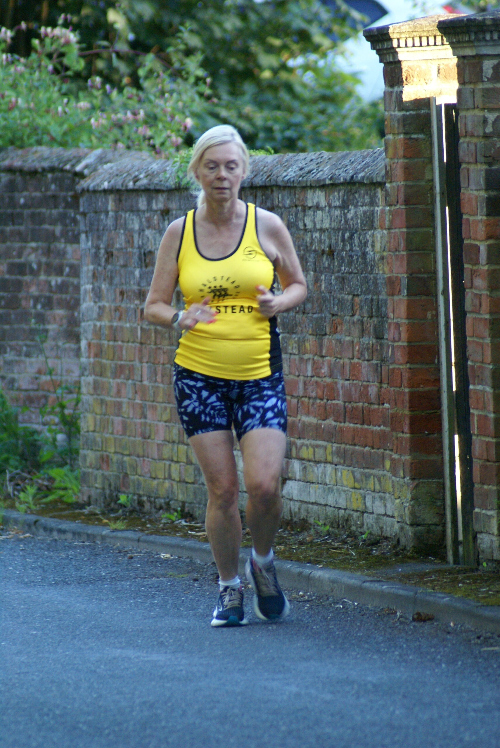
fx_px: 9358
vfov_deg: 4.6
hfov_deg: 3.1
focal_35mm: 450
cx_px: 250
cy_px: 374
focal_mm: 300
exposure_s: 1/100
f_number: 5.6
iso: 800
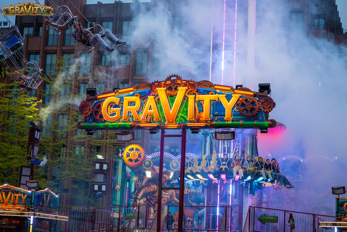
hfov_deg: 28.8
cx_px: 174
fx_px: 675
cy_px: 116
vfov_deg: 19.5
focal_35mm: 70
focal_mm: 70
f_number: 4
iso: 1000
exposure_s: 1/1000
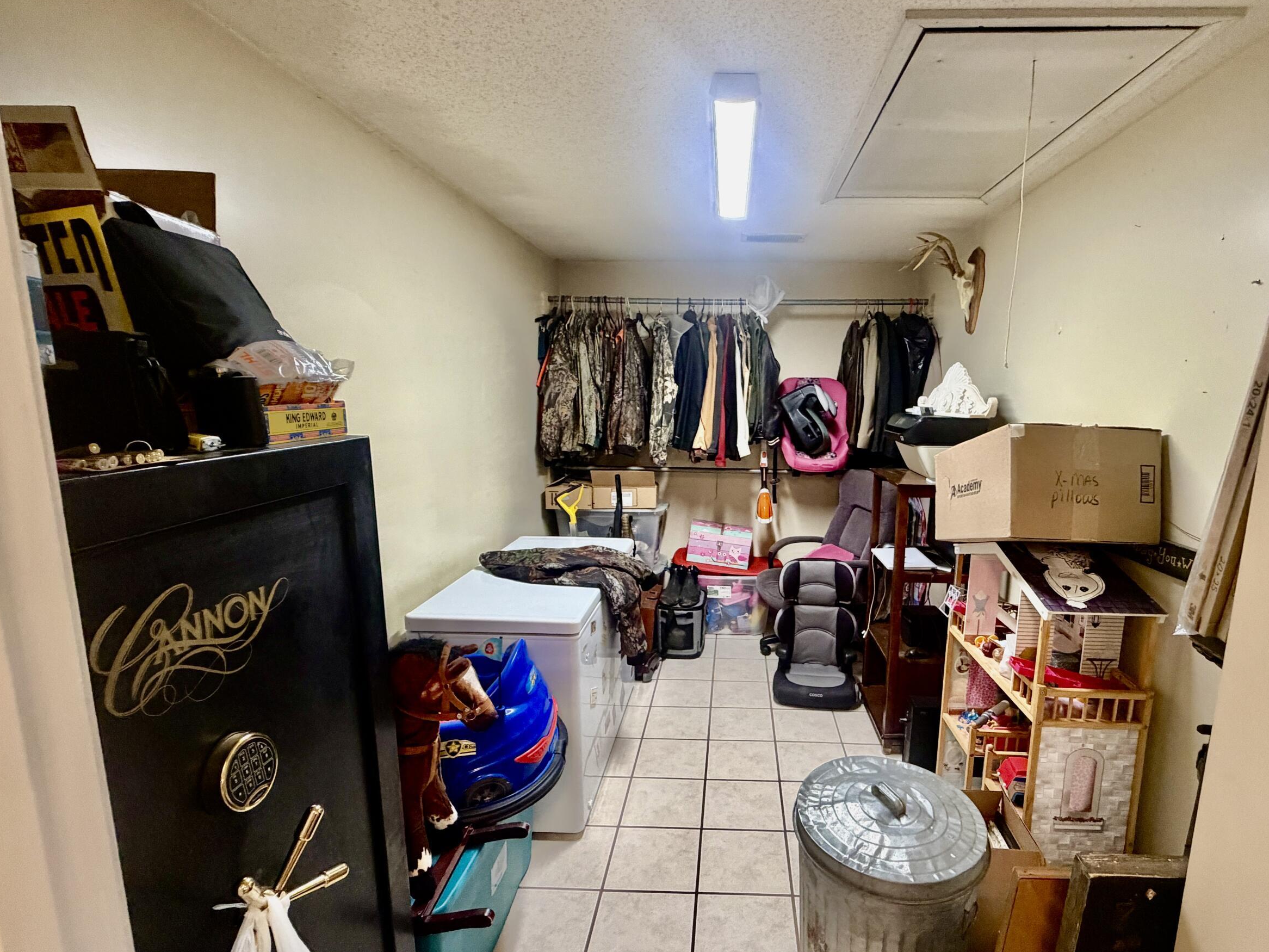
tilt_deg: -10.1
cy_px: 501
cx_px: 717
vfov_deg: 71.5
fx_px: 660
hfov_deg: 87.3
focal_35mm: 18
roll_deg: -1.1
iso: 400
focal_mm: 2.22
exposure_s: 1/60
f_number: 2.2
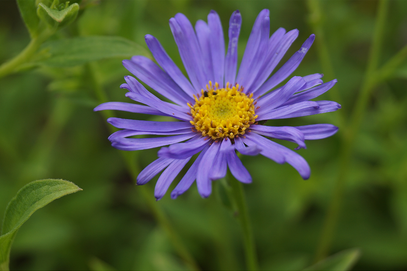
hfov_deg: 24.3
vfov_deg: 16.3
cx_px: 203
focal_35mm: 84
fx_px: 944
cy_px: 135
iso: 100
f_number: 6.3
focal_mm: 55
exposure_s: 1/320
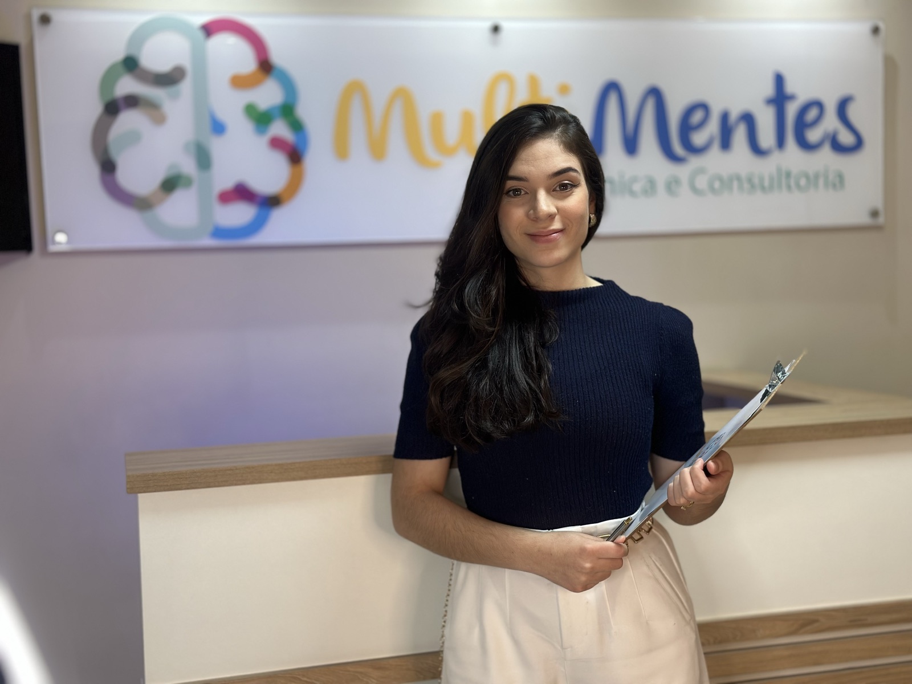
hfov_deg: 39.7
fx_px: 1265
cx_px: 456
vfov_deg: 30.3
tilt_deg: -4.4
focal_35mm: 48
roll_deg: +1.4
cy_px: 342
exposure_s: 1/120
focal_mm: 6.86
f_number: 1.78
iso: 125
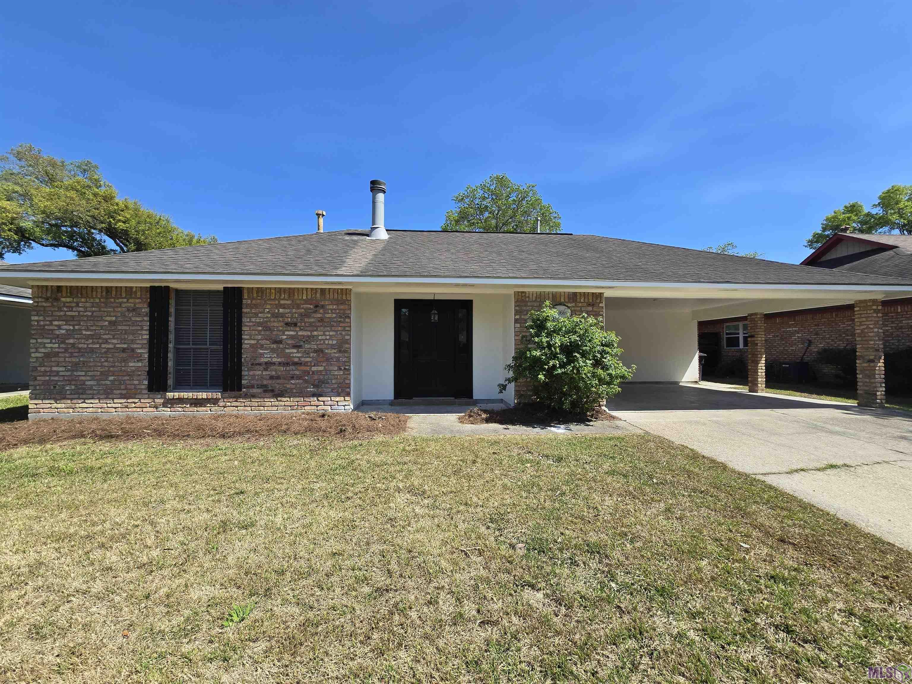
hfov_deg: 106.2
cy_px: 342
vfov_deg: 89.9
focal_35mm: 13
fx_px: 343
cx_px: 456
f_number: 2.2
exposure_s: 1/2021
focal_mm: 2.2
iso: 50
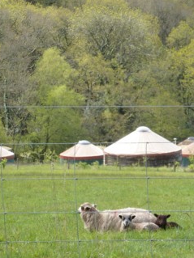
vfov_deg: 11.6
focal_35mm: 171
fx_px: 1279
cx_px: 99
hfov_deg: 8.7
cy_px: 111
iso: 160
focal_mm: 21.7
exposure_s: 1/160
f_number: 5.1
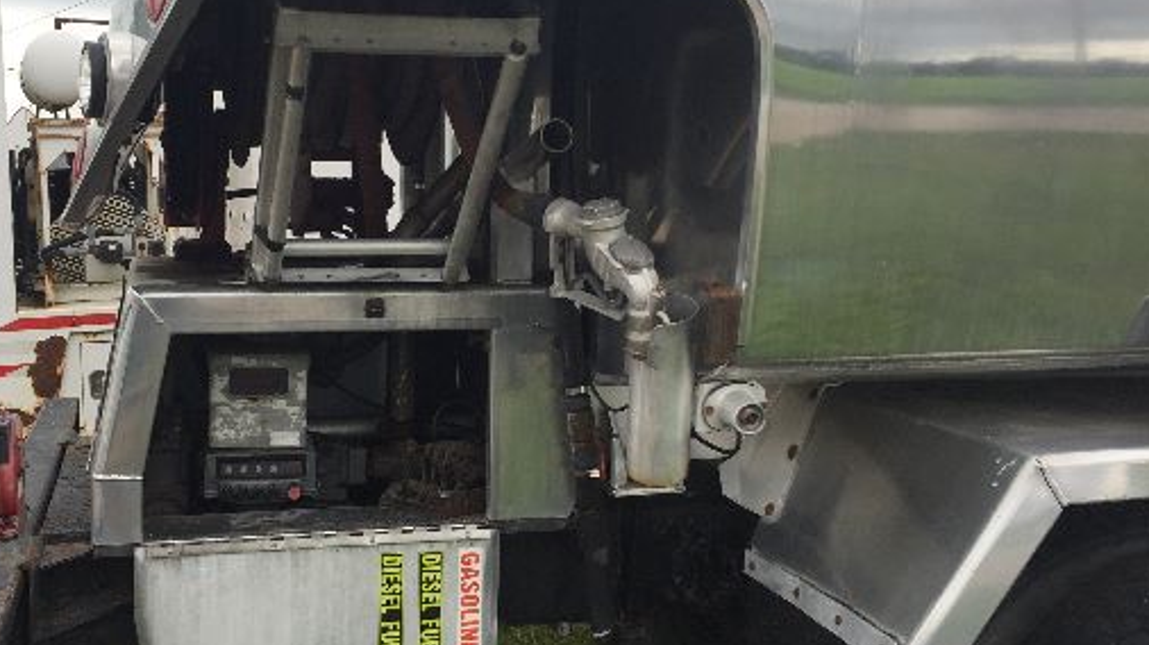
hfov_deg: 50.0
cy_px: 298
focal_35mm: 40
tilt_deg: -6.1
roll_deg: -0.8
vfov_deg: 29.6
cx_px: 436
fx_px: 1218
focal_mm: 4.15
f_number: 2.2
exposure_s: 1/373
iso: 32
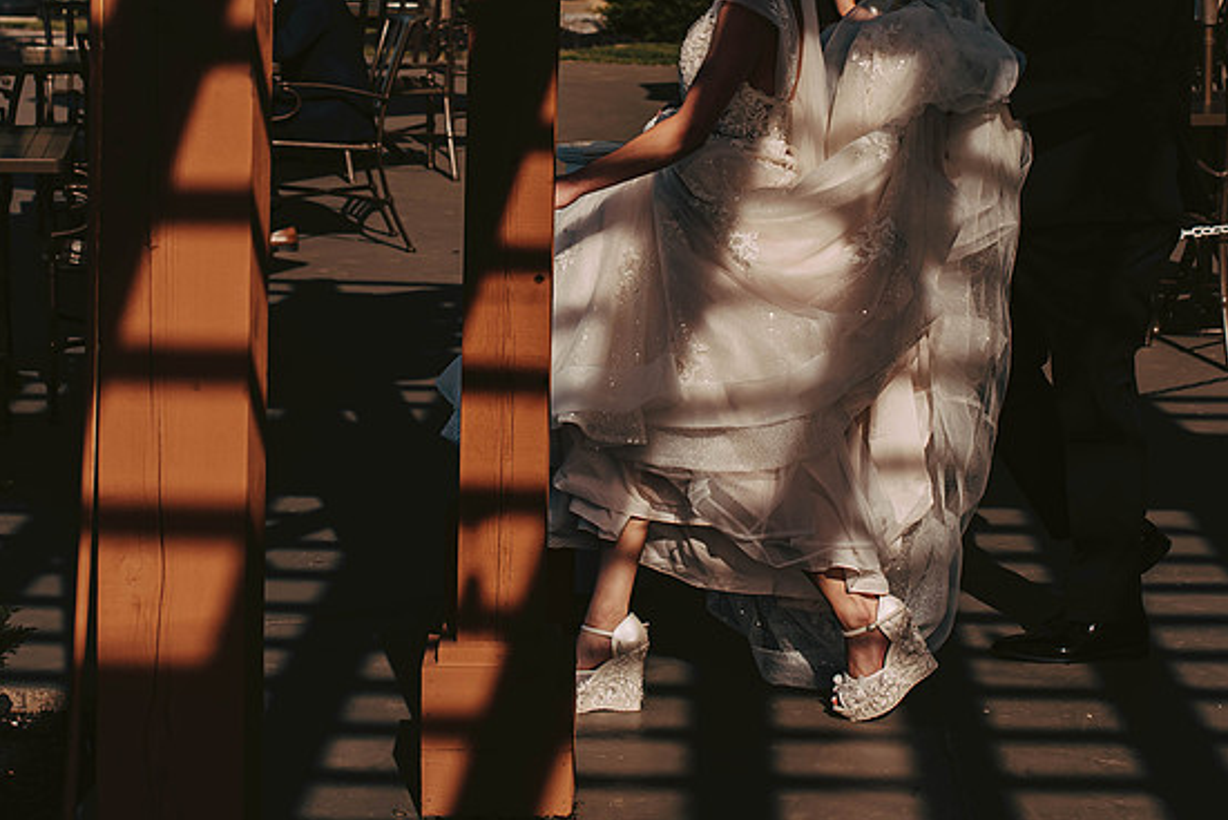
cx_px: 664
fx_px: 3309
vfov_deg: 13.9
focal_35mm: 97
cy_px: 31
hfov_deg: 21.0
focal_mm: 50
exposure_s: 1/1600
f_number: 4
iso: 200
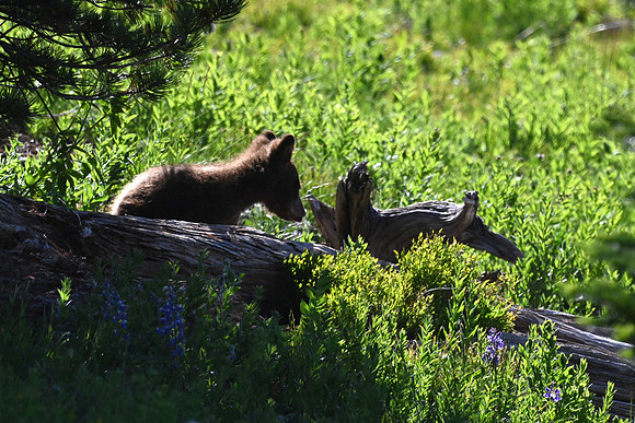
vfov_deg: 1.1
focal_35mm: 1200
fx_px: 21171
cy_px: 212
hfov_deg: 1.7
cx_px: 318
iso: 4500
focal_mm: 1200
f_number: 13
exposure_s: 1/3200
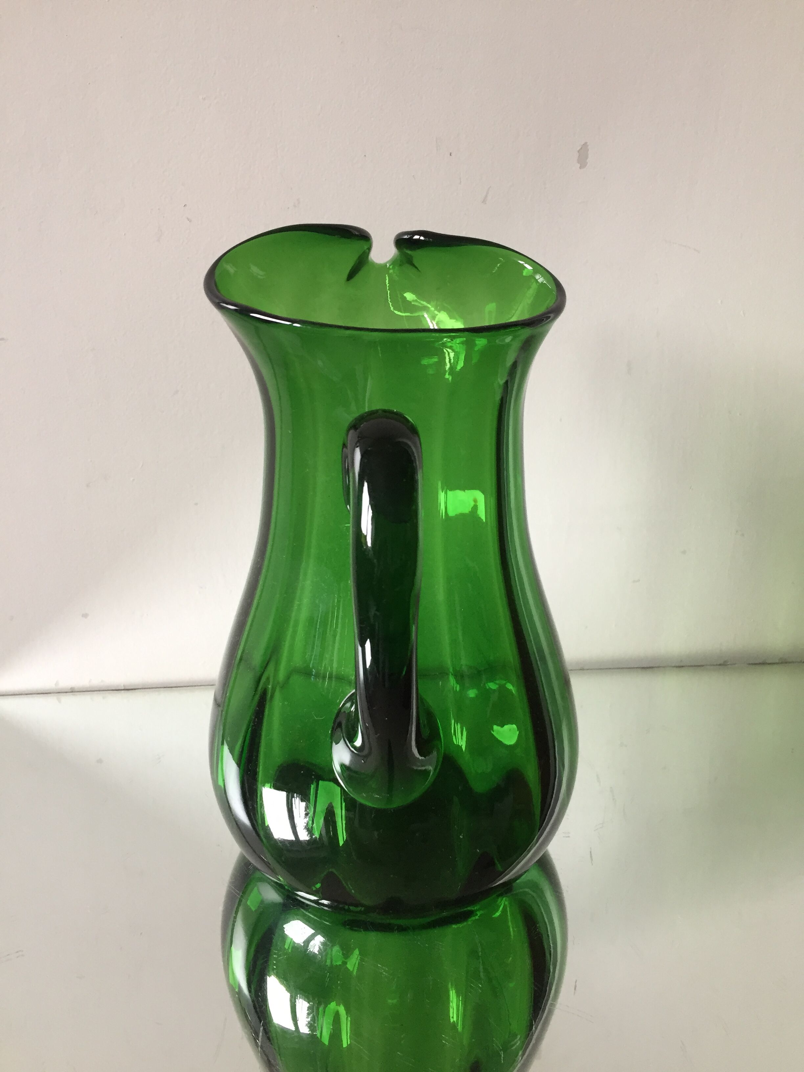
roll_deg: +0.2
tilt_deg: -17.7
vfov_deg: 61.7
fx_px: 898
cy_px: 536
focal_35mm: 29
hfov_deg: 48.2
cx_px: 402
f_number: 2.2
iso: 100
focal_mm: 4.15
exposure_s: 1/33
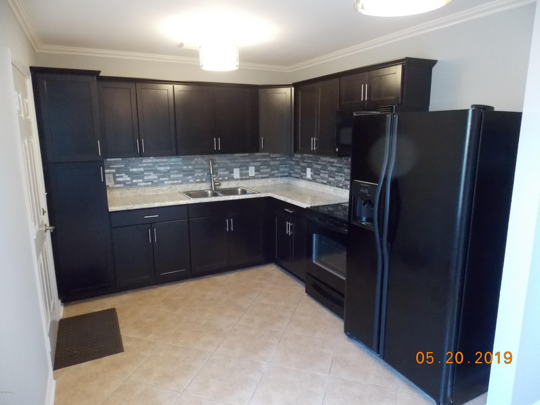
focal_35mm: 23
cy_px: 202
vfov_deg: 58.9
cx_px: 270
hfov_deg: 73.9
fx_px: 359
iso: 400
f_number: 3.1
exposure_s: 1/15
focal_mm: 4
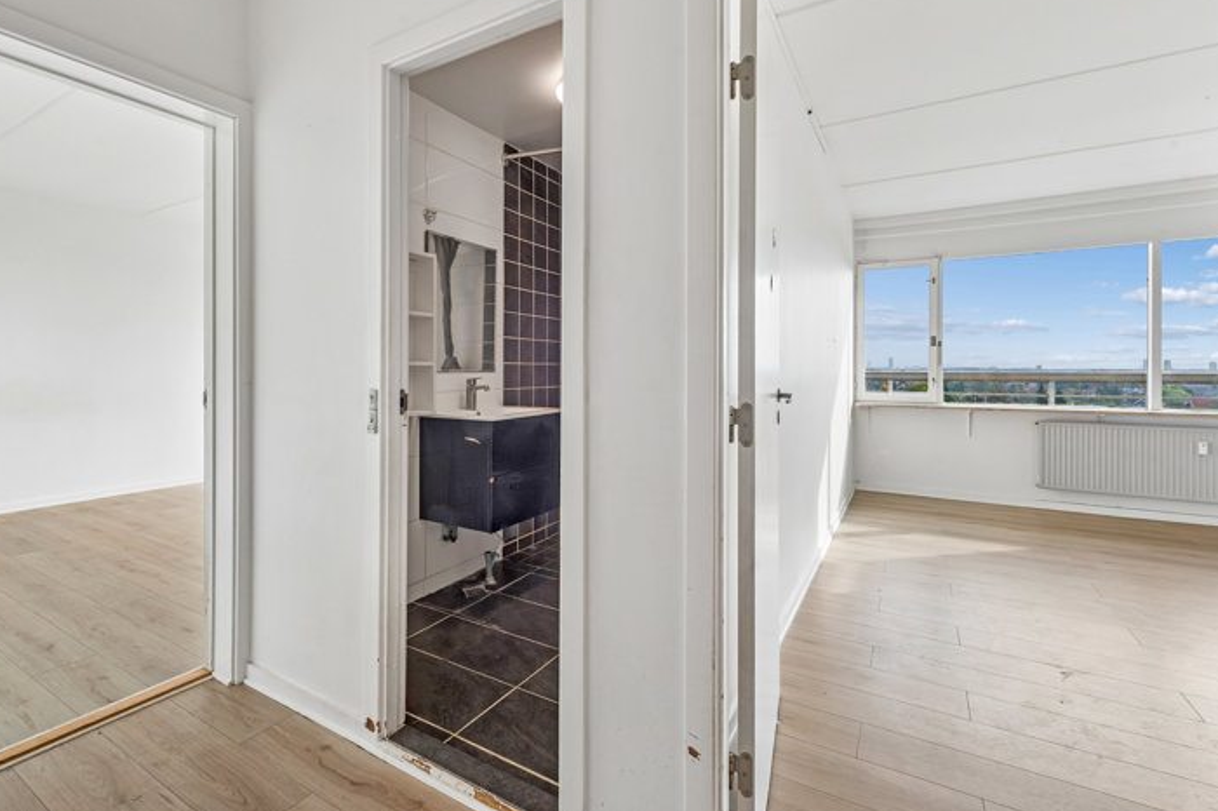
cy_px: 354
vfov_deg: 73.4
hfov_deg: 96.6
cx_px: 562
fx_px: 541
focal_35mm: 16
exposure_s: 1/20
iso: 250
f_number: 10
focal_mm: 14
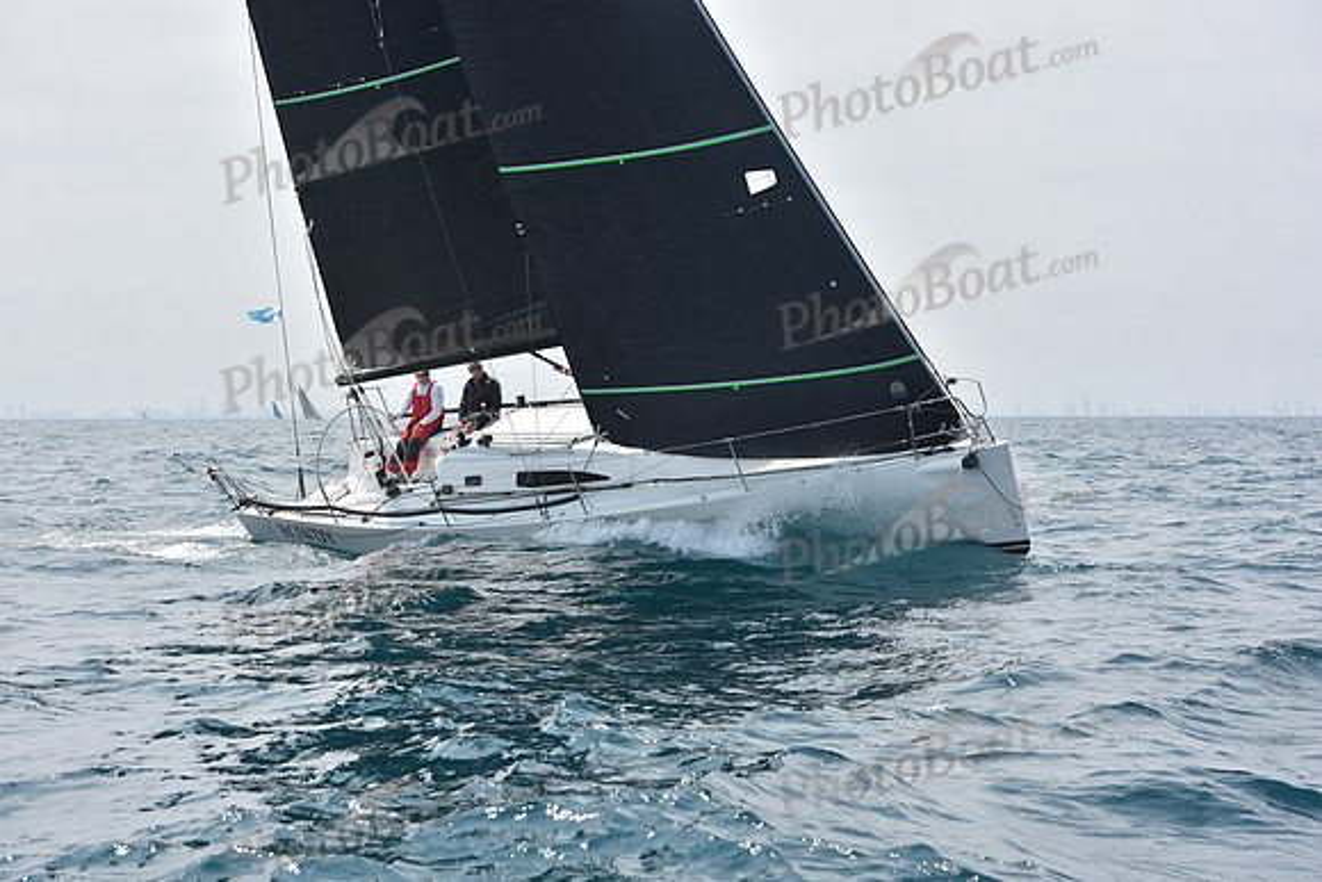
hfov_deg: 28.8
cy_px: 441
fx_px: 2571
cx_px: 661
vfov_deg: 19.5
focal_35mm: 70
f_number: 9
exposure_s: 1/800
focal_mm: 70
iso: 250
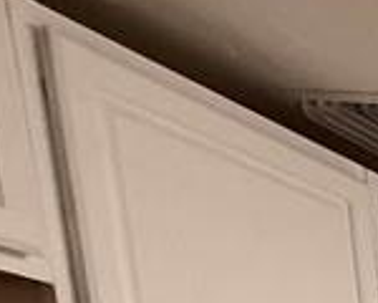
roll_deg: +0.7
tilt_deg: -8.7
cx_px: 1154
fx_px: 1040
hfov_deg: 11.2
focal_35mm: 93
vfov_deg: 12.7
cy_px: 735
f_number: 2.2
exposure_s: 1/60
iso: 250
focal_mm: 2.22
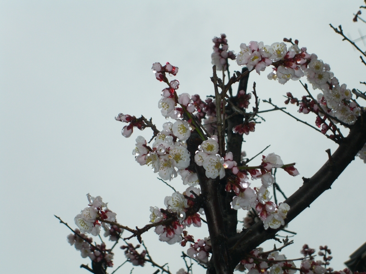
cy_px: 137
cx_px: 183
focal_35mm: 95
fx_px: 1004
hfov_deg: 20.7
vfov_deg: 15.6
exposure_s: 1/125
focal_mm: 19.7
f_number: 4.8
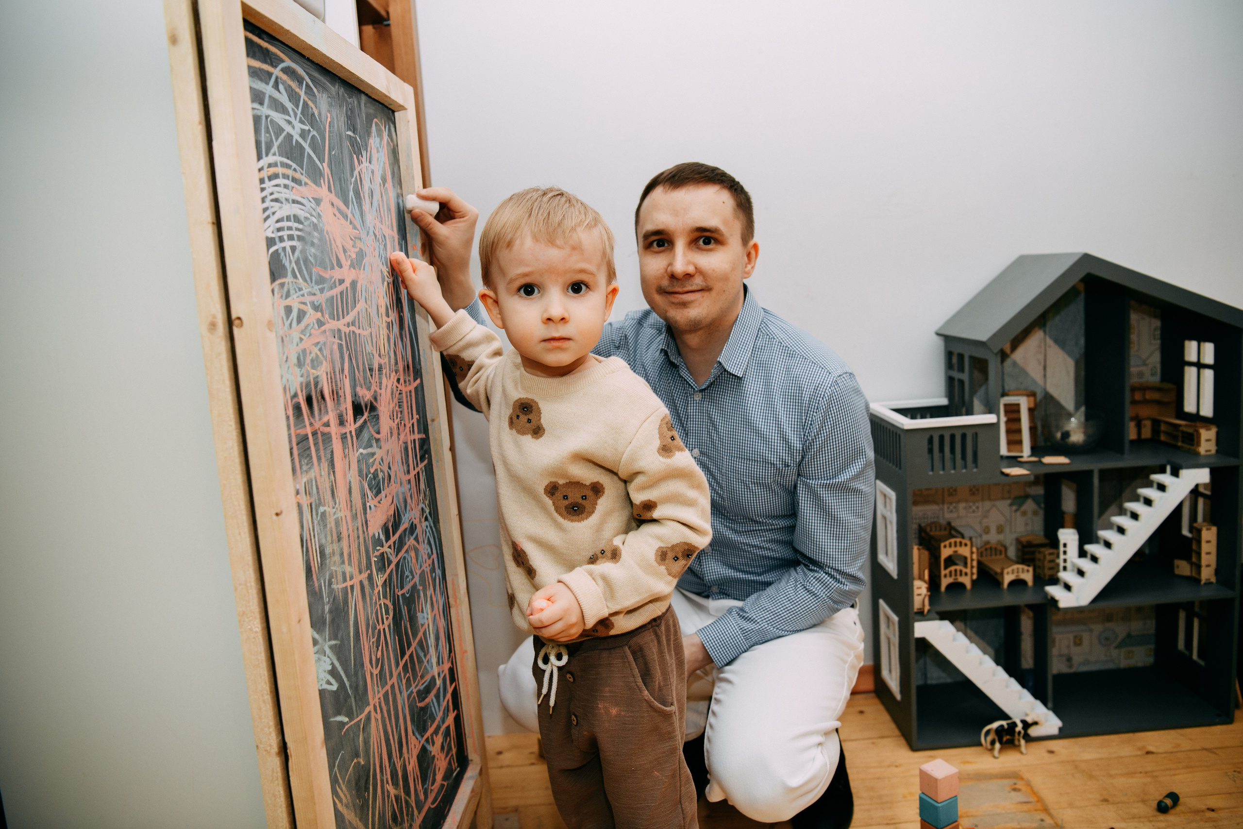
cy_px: 414
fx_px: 1001
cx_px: 622
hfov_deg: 63.7
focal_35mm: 29
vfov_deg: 45.0
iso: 125
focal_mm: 29
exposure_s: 1/160
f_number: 3.5
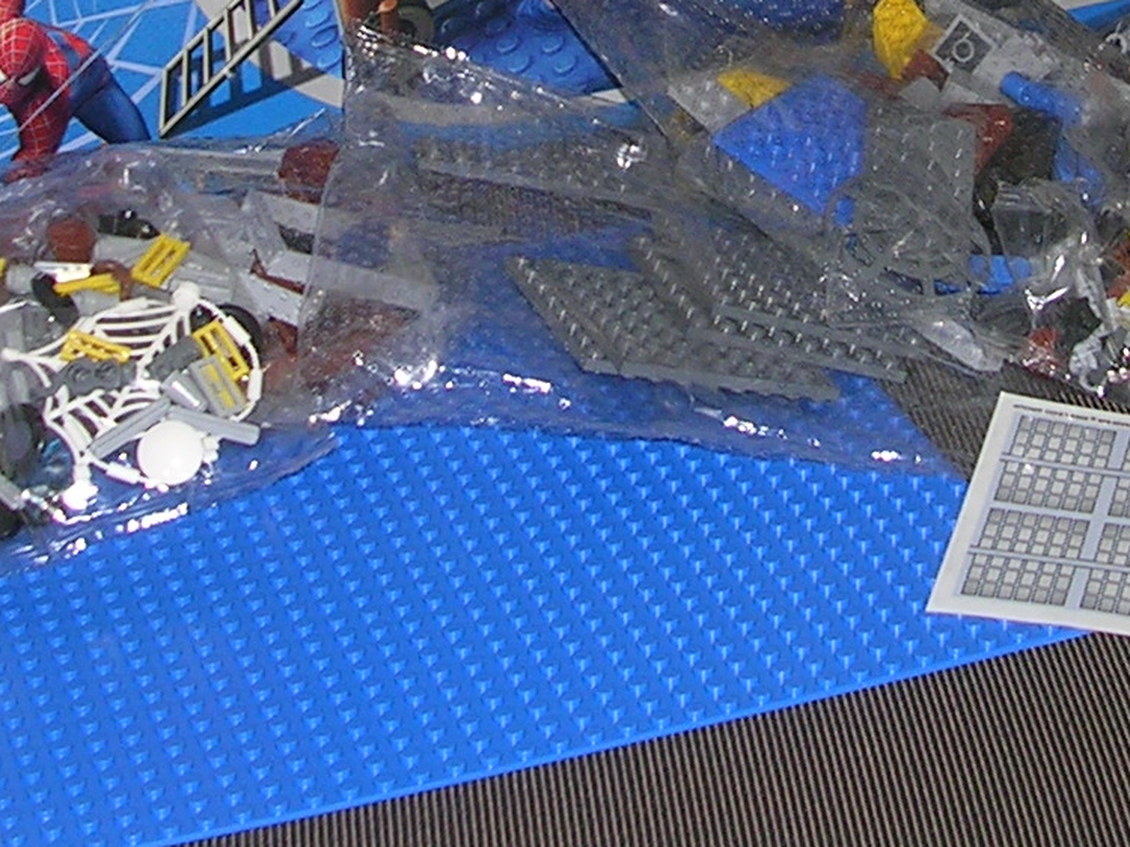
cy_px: -261
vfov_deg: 12.8
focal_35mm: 112
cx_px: 839
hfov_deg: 17.5
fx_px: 3655
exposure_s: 1/60.1
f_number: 2.9
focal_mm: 6.2
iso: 50
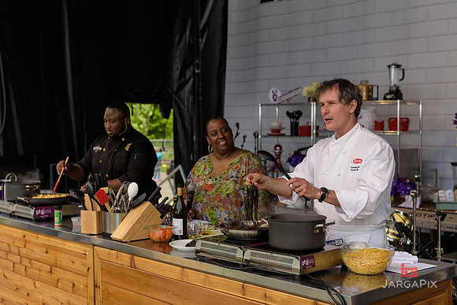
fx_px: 660
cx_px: 228
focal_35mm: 52
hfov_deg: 38.2
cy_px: 152
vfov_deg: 26.0
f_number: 3.2
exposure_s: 1/1250
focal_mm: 52
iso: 200
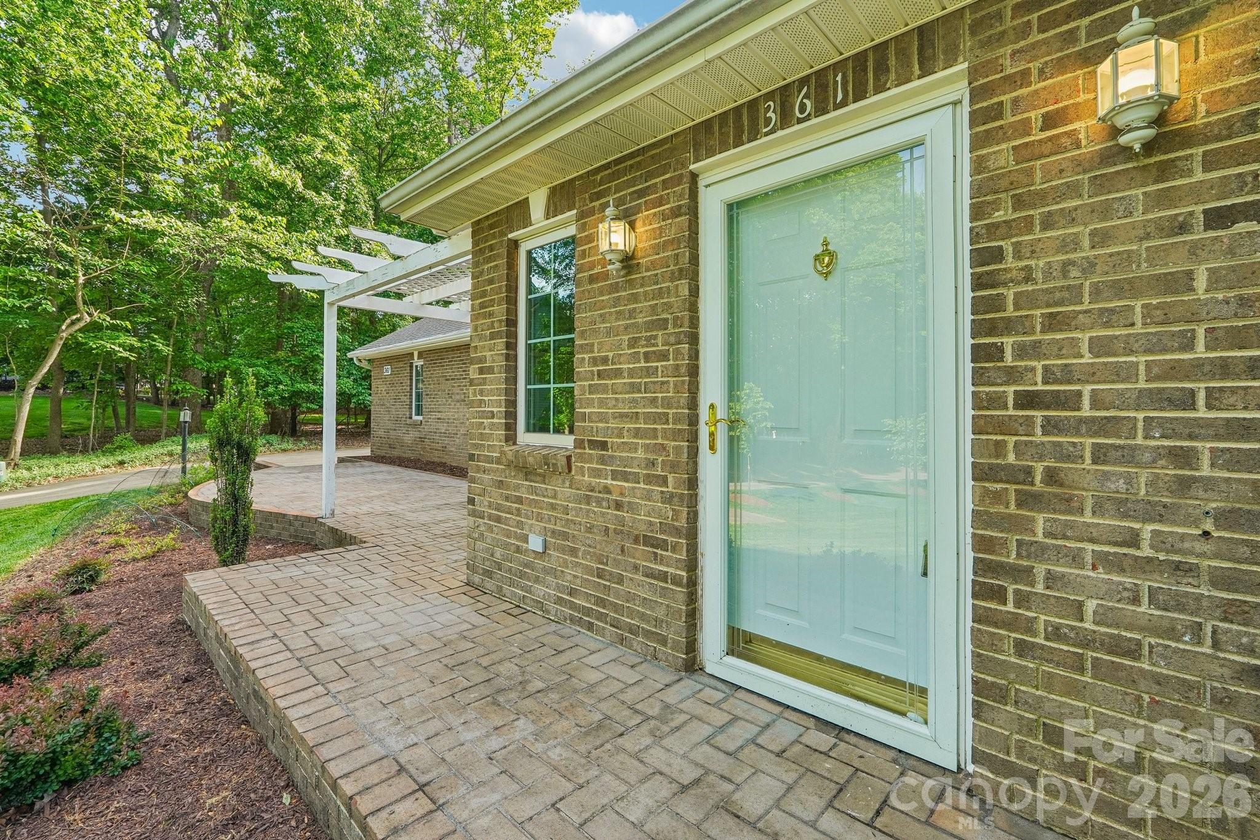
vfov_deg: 77.3
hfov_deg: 100.4
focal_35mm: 15
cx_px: 630
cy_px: 420
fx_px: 525
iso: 250
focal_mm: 10
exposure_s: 1/30
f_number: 8
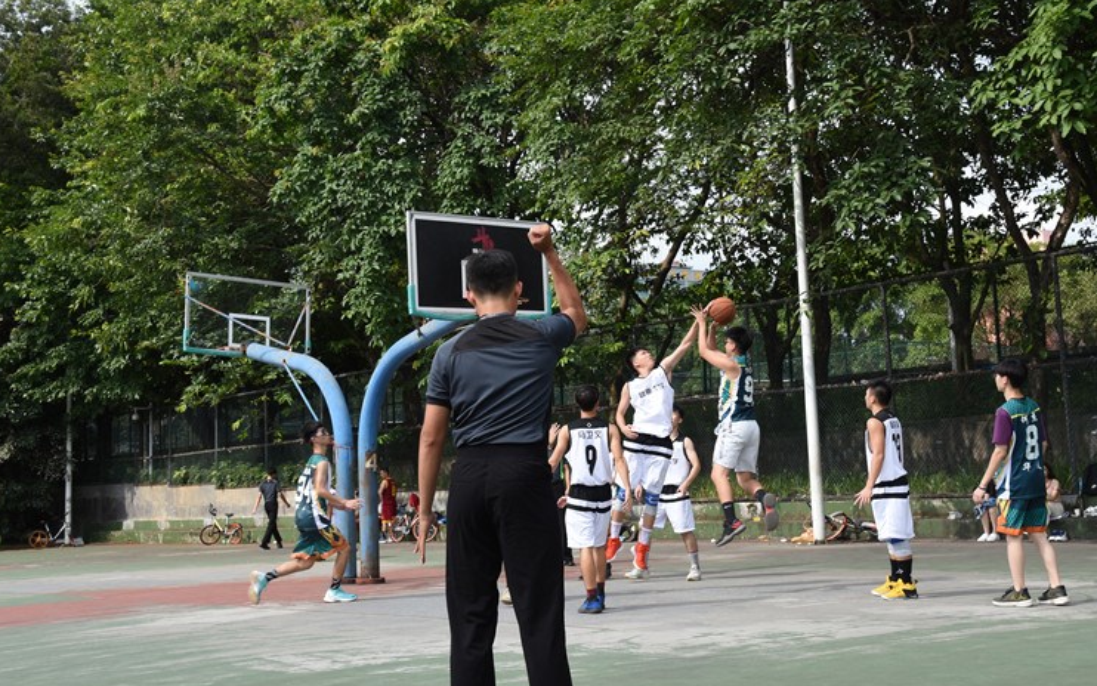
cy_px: 316
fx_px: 1405
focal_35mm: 47
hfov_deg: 42.6
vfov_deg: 27.4
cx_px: 557
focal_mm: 38
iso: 400
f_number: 10
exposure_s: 1/400
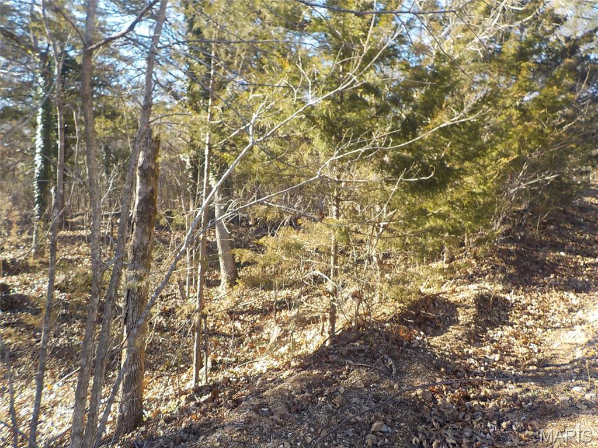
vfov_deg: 46.8
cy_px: 224
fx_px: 518
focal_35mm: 30
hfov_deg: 60.0
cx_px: 299
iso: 125
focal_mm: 4.1
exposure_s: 1/160
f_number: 3.3
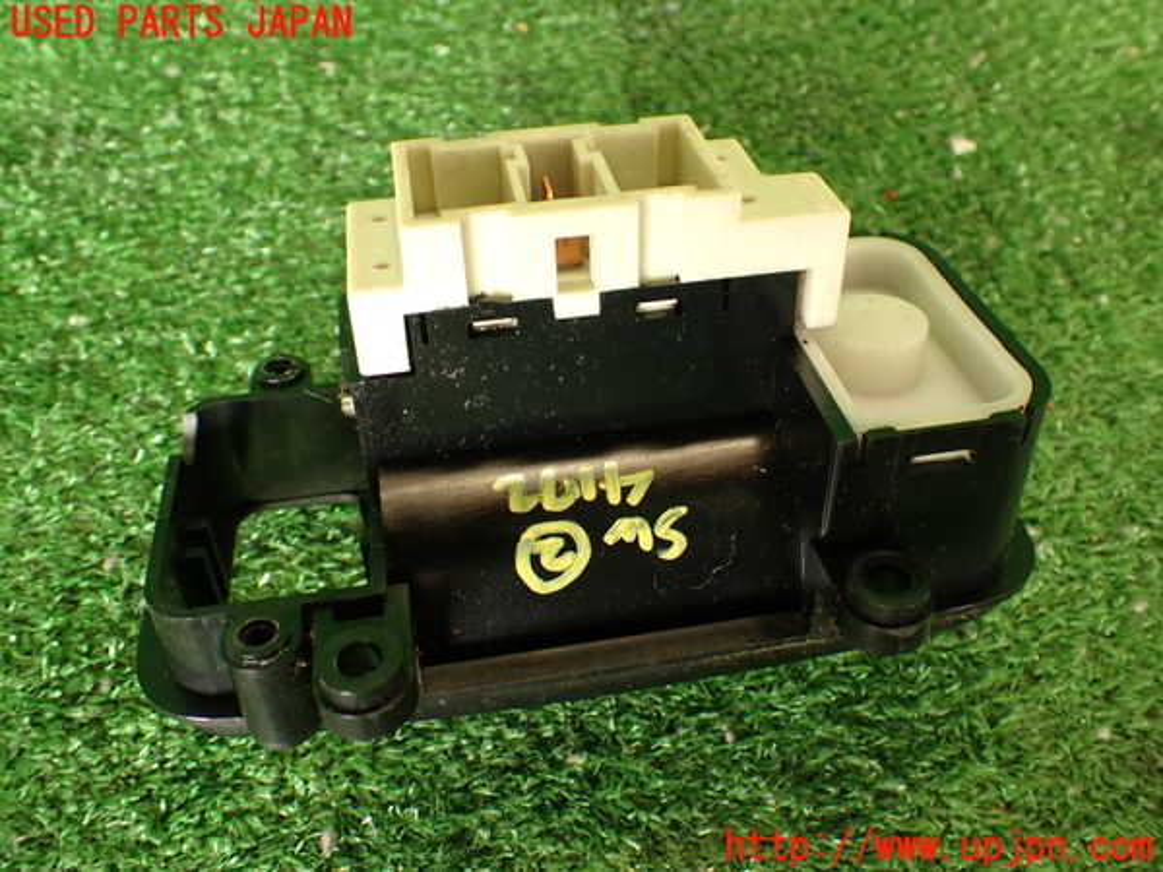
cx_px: 582
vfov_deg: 44.2
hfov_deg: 56.8
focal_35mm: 32
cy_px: 436
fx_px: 1075
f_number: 2.4
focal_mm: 5.79
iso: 200
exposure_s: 1/50
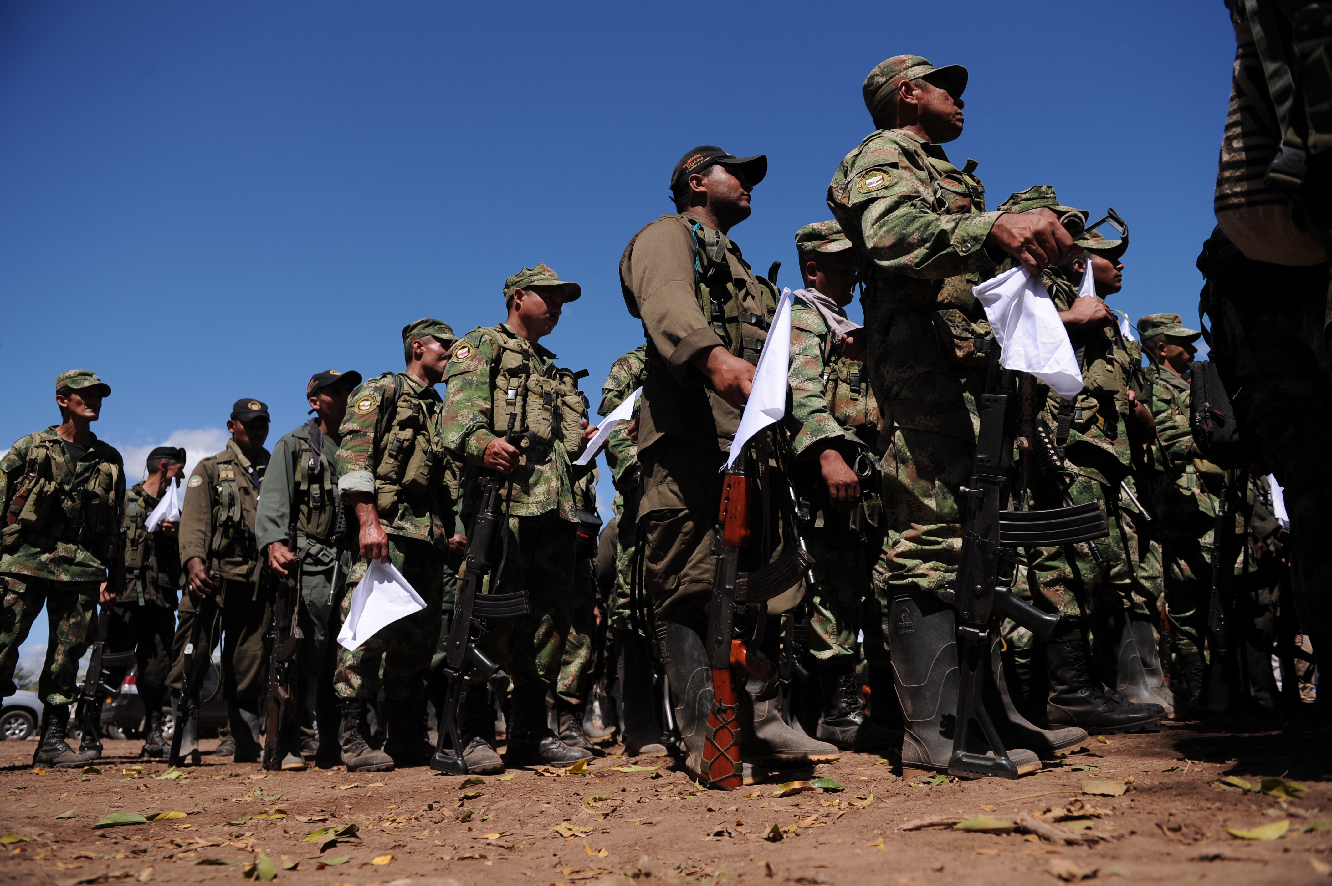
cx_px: 666
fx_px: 887
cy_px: 443
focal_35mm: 24
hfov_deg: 73.8
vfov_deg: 53.1
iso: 200
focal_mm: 24
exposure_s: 1/2500
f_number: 4
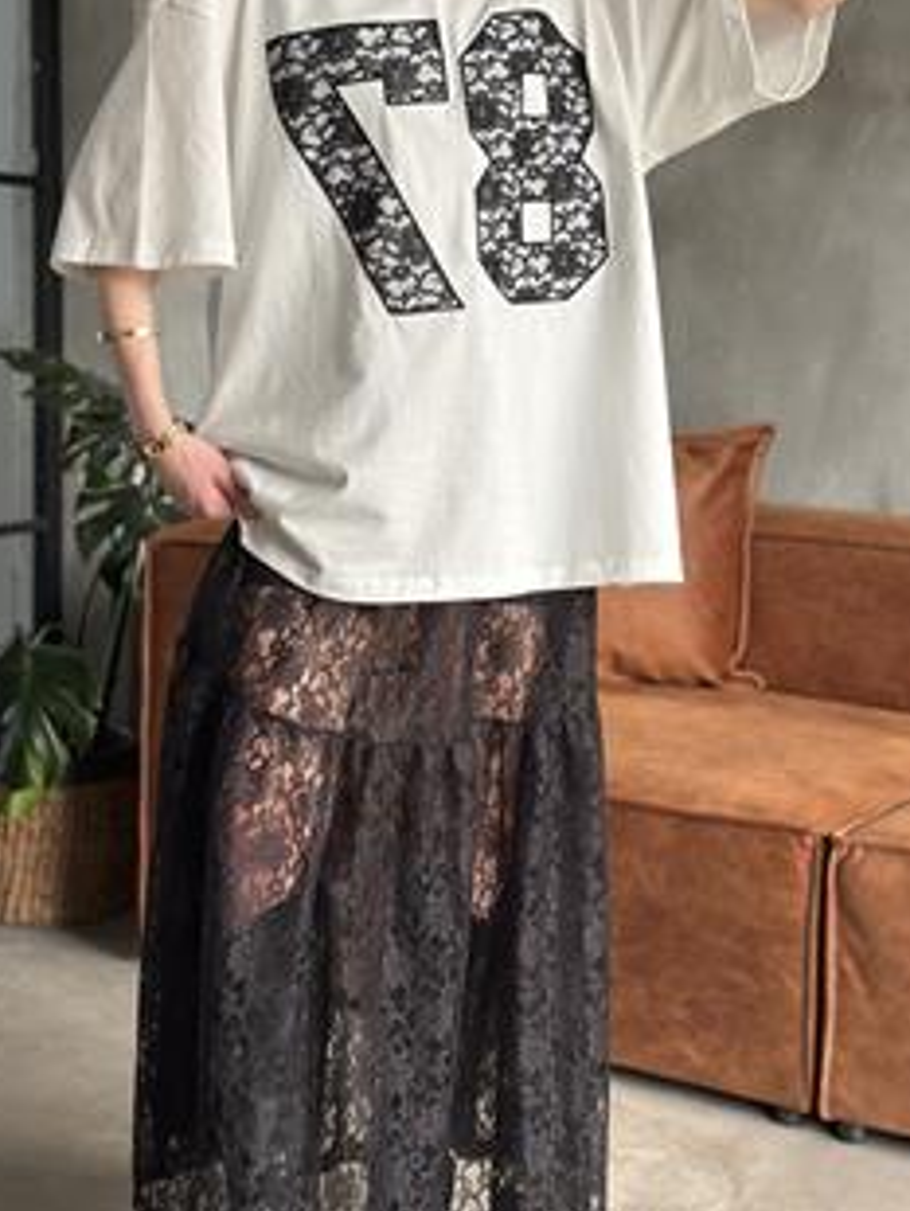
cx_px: 410
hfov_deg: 22.3
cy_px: 633
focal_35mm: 66
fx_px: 2310
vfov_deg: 29.4
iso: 160
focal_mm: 6.86
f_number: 1.78
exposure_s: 1/60
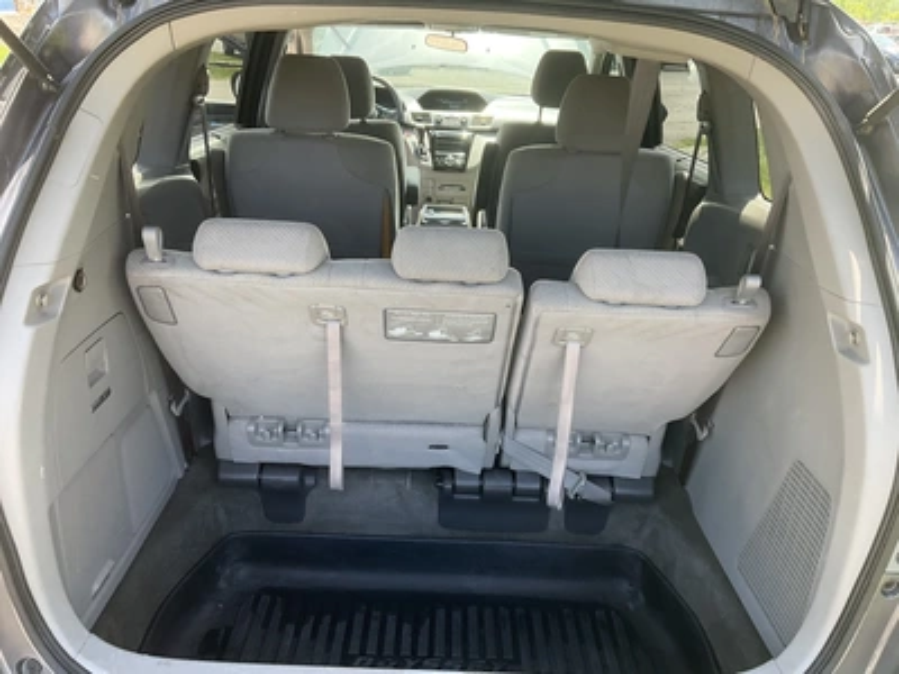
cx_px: 450
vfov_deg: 48.2
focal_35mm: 29
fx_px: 753
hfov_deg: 61.7
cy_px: 337
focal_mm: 3
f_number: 1.8
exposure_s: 1/171
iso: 32
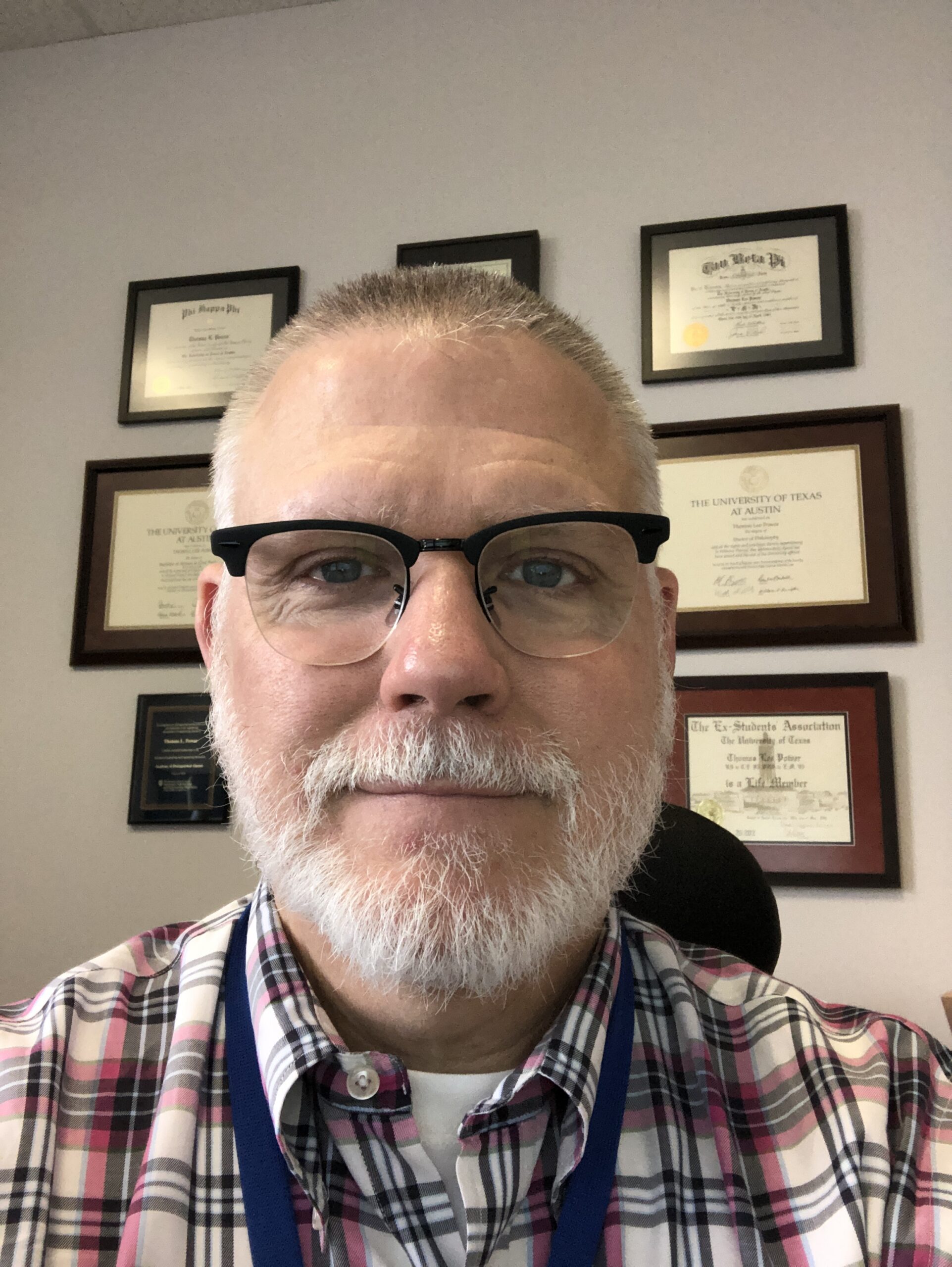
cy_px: 634
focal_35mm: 32
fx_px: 1172
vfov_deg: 56.8
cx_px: 476
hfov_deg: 44.2
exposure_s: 1/60
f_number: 2.2
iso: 160
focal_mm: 2.87
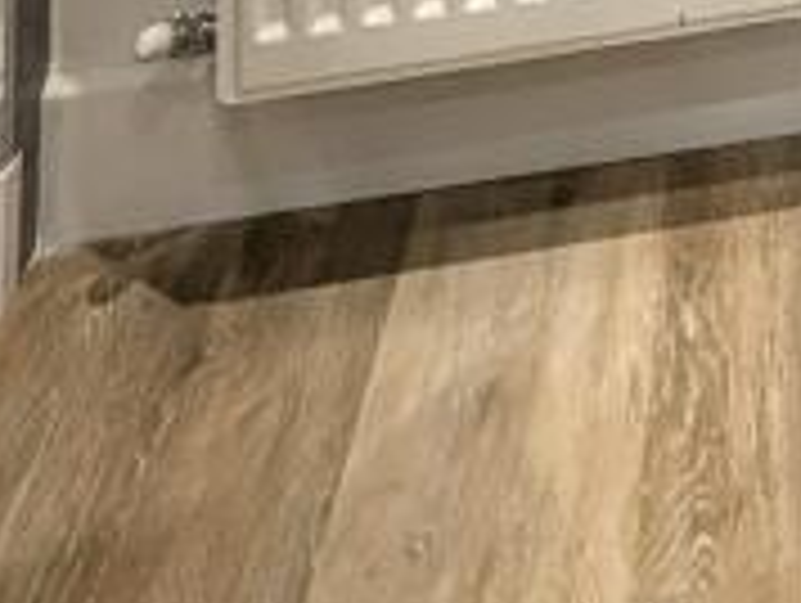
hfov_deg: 22.3
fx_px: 1599
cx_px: 1251
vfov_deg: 12.4
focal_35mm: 69
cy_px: -1082
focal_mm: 2.02
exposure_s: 1/42.6
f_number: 1.7
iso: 117
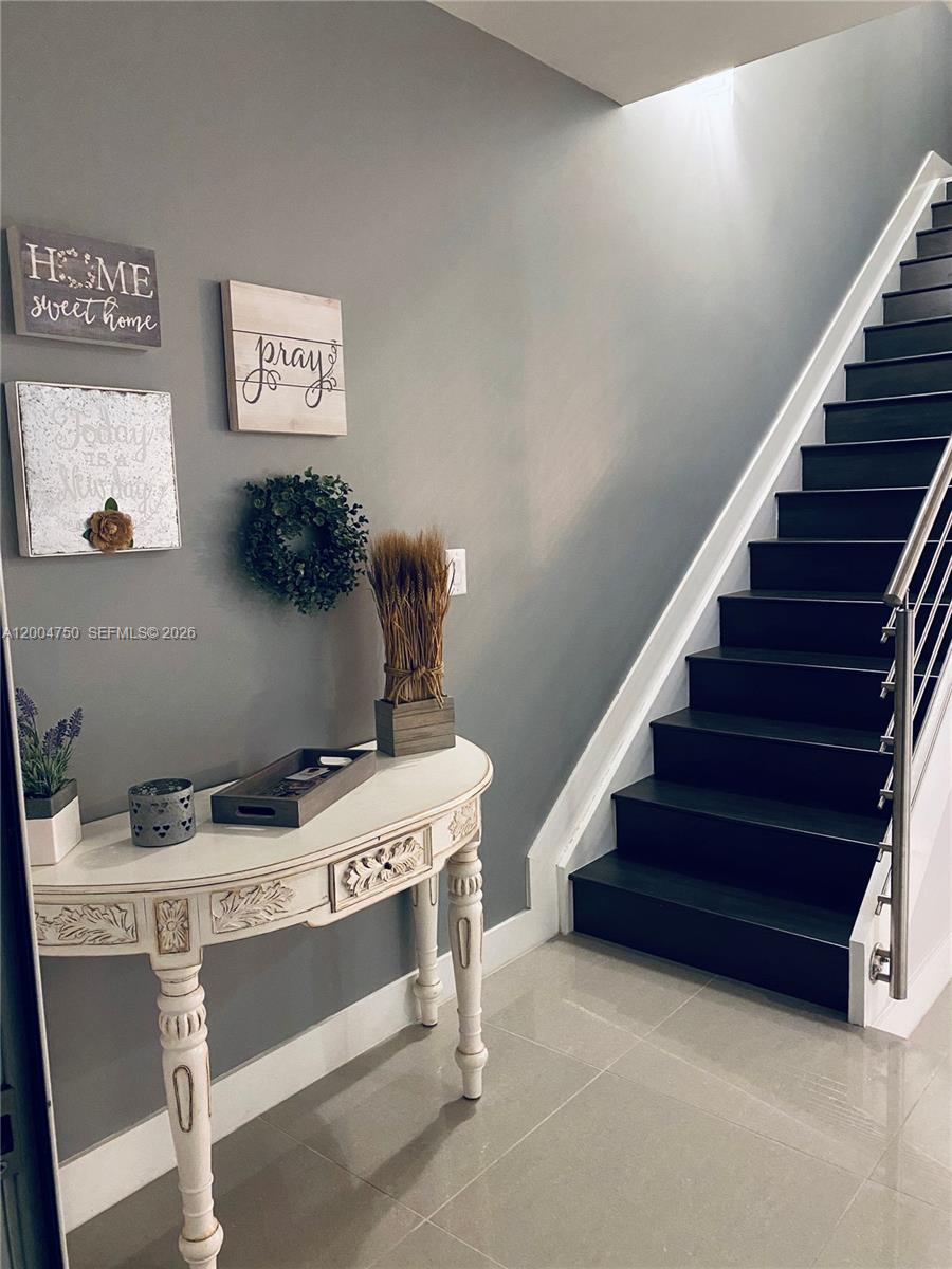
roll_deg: +2.3
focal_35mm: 26
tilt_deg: -6.9
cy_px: 634
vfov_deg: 67.3
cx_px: 476
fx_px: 953
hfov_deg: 53.1
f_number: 1.8
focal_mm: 4.25
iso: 640
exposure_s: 1/30
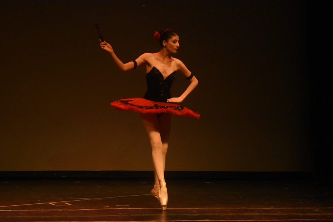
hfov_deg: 11.4
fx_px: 1665
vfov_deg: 7.6
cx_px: 166
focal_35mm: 180
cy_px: 111
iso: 8000
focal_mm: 120
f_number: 3.5
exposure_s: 1/500
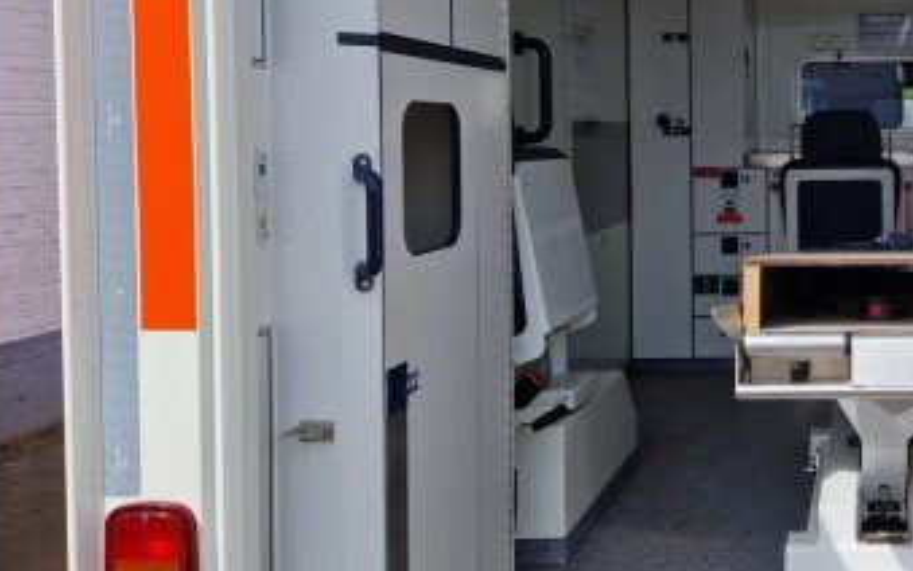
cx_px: 838
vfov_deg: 27.8
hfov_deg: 40.0
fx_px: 1145
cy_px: 186
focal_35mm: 46
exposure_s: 1/15873
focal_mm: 5.4
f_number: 1.8
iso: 50
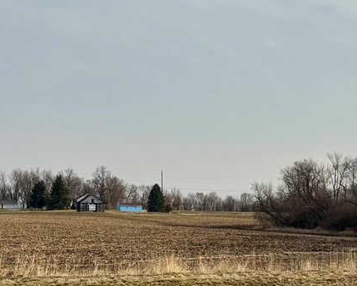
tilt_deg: -1.4
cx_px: 282
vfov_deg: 17.1
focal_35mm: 89
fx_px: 941
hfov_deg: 21.2
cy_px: 246
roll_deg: -0.1
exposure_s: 1/4049
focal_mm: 6.76
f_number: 1.78
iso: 80
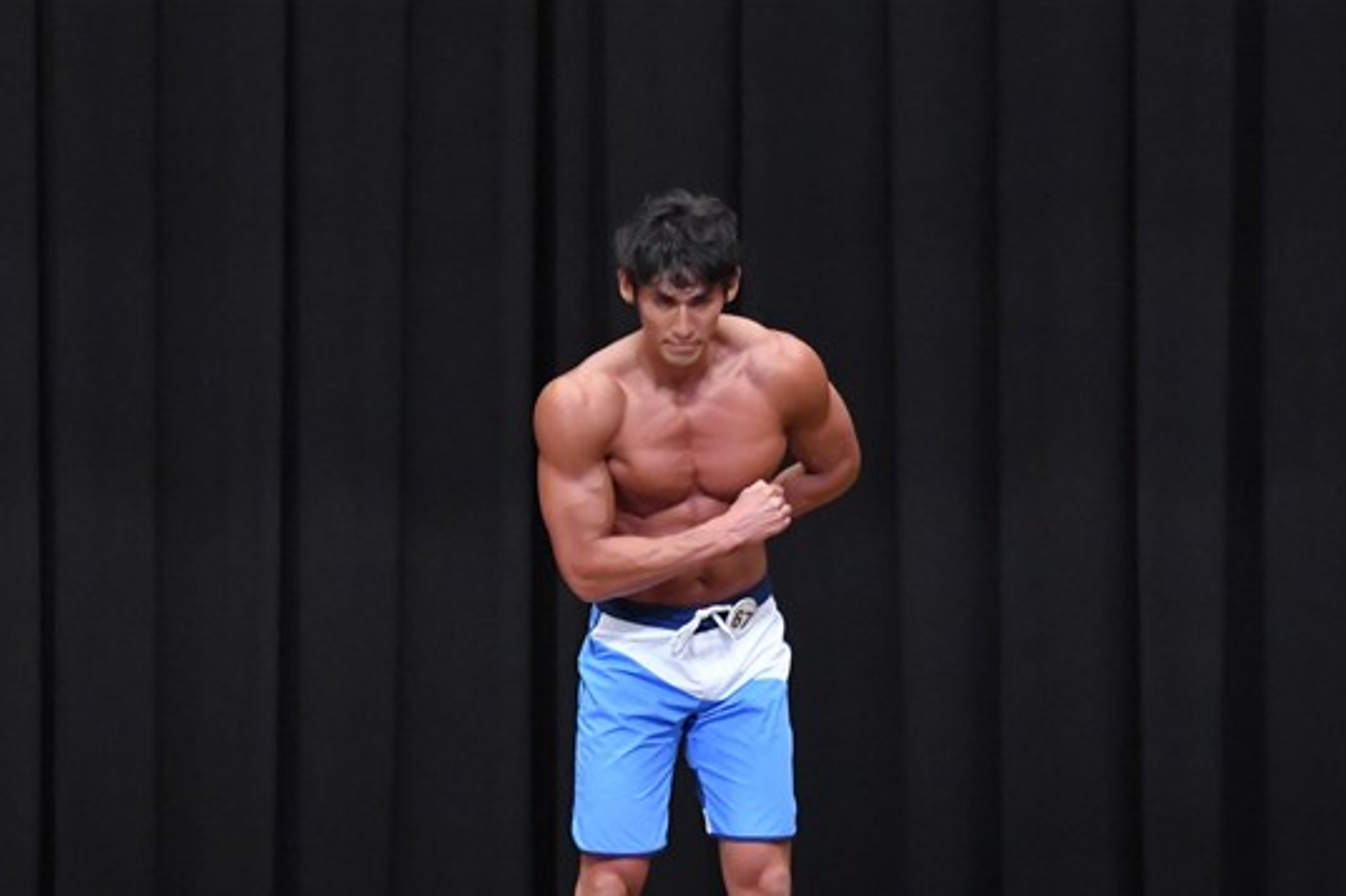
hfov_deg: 7.1
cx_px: 546
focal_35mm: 292
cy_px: 645
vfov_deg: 4.7
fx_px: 10914
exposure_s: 1/400
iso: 8000
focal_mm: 135
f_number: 5.6
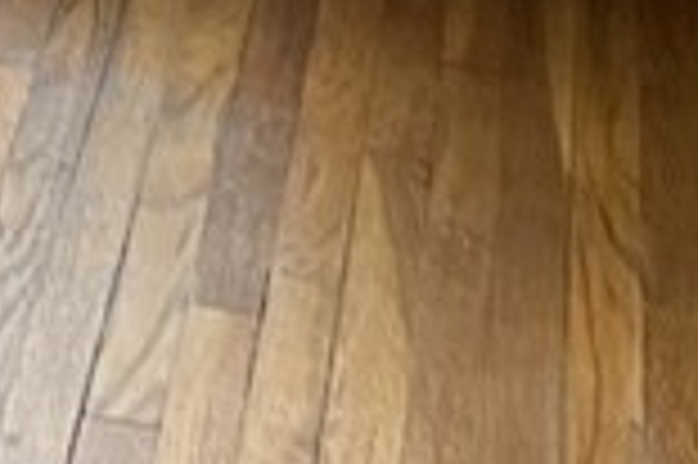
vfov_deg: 7.2
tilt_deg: -14.3
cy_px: -671
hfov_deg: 10.8
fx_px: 3467
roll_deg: +0.1
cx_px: -545
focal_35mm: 179
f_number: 1.5
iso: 400
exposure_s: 1/40
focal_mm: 5.7
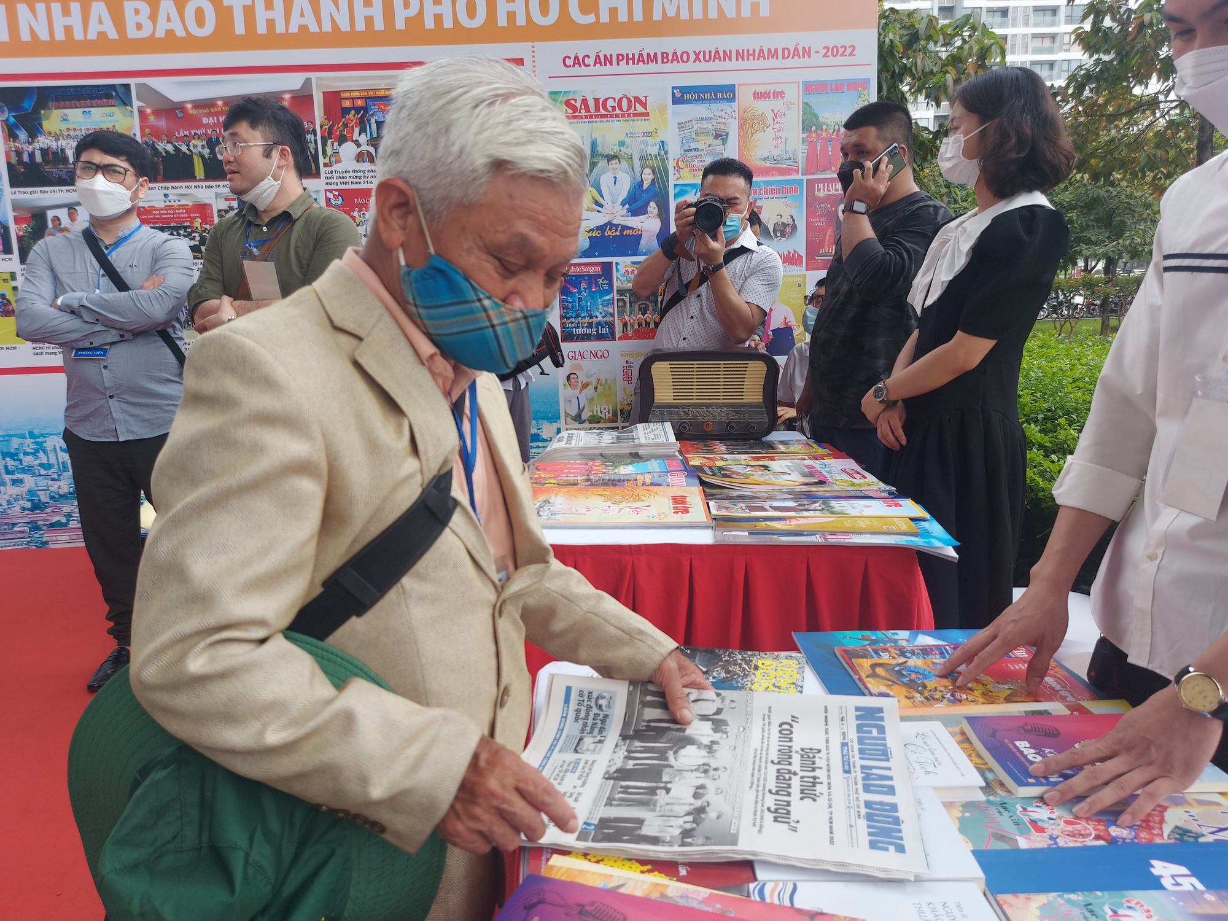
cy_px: 460
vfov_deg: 56.8
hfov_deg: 71.6
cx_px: 614
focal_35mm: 24
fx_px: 851
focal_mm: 5.23
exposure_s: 1/320
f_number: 1.8
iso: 32
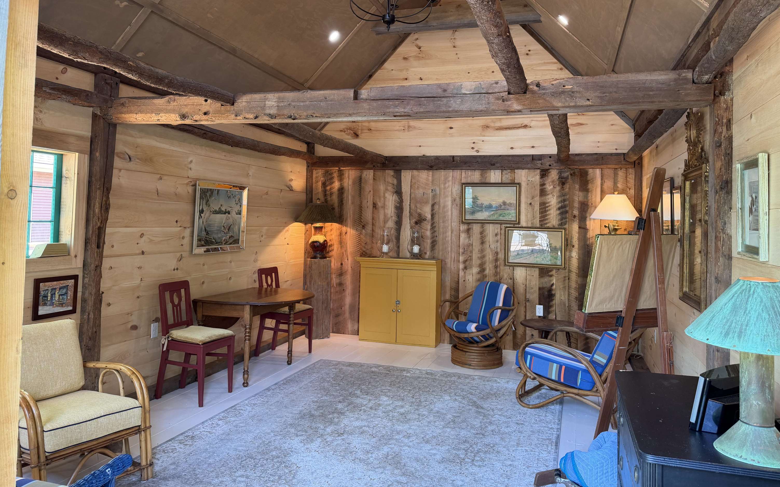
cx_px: 394
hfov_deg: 70.4
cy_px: 199
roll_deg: -1.1
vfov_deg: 47.4
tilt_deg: +1.4
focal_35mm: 26
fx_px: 553
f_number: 1.78
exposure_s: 1/60
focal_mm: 6.76
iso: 125
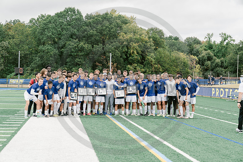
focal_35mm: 70
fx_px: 473
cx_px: 122
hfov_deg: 28.8
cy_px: 81
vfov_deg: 19.5
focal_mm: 70
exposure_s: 1/400
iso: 400
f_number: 5.6
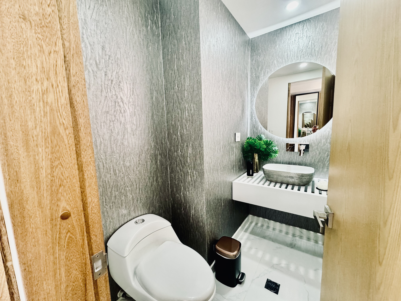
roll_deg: +1.7
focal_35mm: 14
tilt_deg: -7.7
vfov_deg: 85.7
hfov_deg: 102.1
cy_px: 150
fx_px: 162
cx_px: 200
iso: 400
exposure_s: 1/60
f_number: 2.2
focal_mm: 2.22
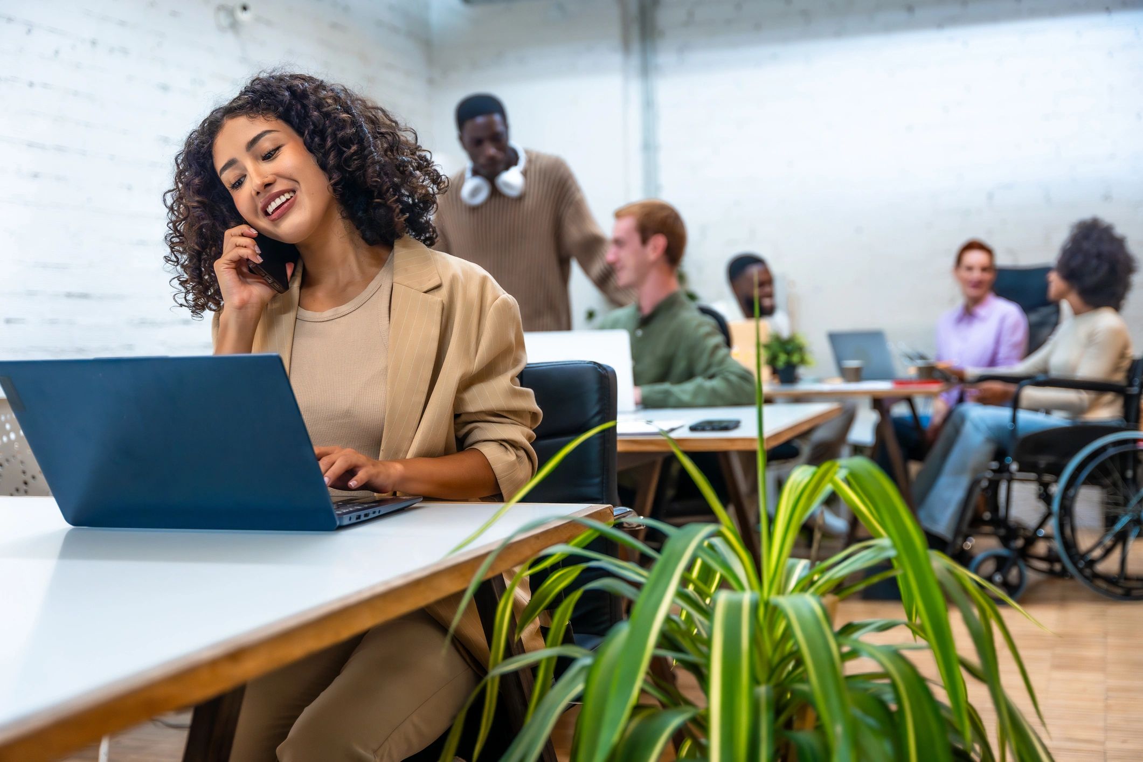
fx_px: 1489
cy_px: 381
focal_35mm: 47
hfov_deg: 42.0
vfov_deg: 28.7
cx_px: 572
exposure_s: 1/160
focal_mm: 46.9
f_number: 2.8
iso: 1000
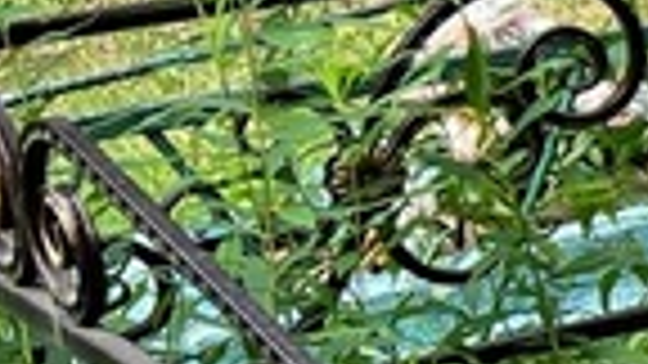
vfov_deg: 6.0
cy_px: 274
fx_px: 3454
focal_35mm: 201
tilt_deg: -18.4
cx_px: 1940
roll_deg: -2.9
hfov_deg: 8.8
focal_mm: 5.7
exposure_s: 1/410
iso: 50
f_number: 1.5
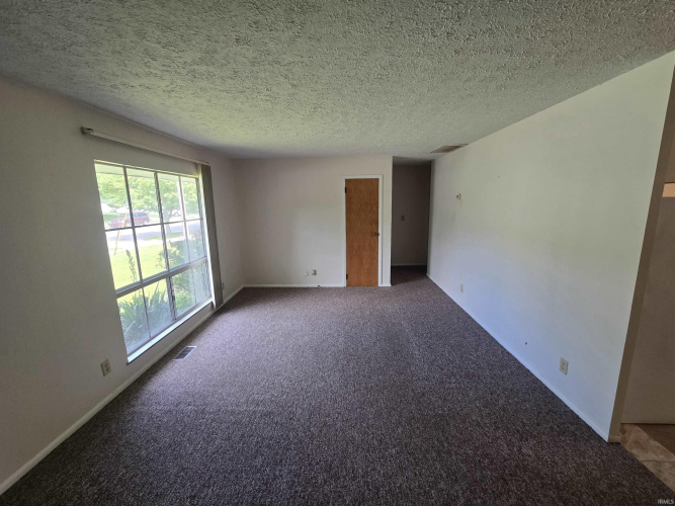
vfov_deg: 89.9
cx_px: 338
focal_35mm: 13
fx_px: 253
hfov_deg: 106.2
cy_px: 253
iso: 64
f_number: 2.2
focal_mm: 2.2
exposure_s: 1/60.2
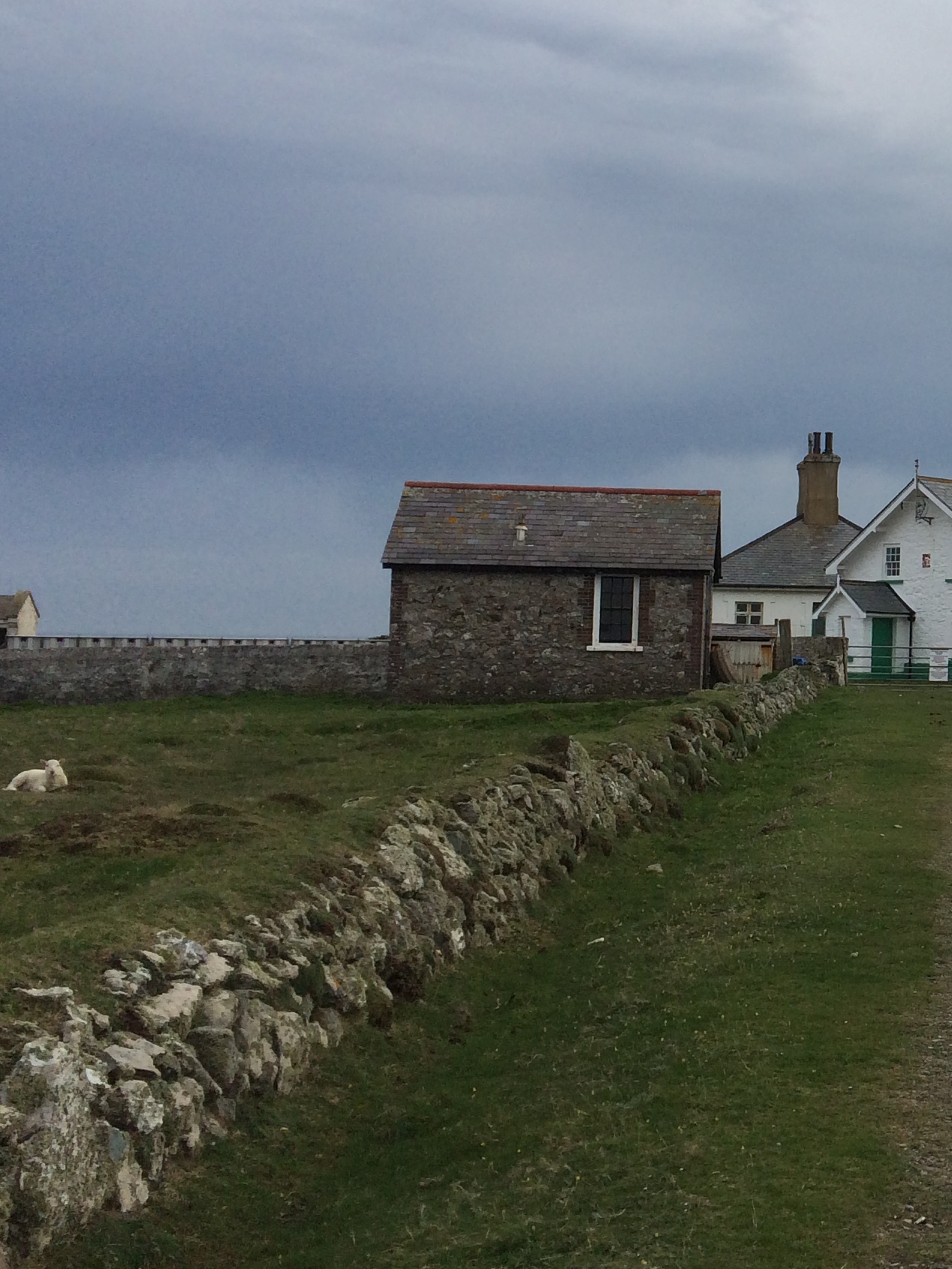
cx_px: 1214
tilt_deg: +3.2
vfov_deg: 34.2
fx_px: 2053
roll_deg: +1.0
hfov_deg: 23.3
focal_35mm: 56
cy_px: 513
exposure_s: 1/1520
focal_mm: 4.15
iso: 32
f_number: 2.2
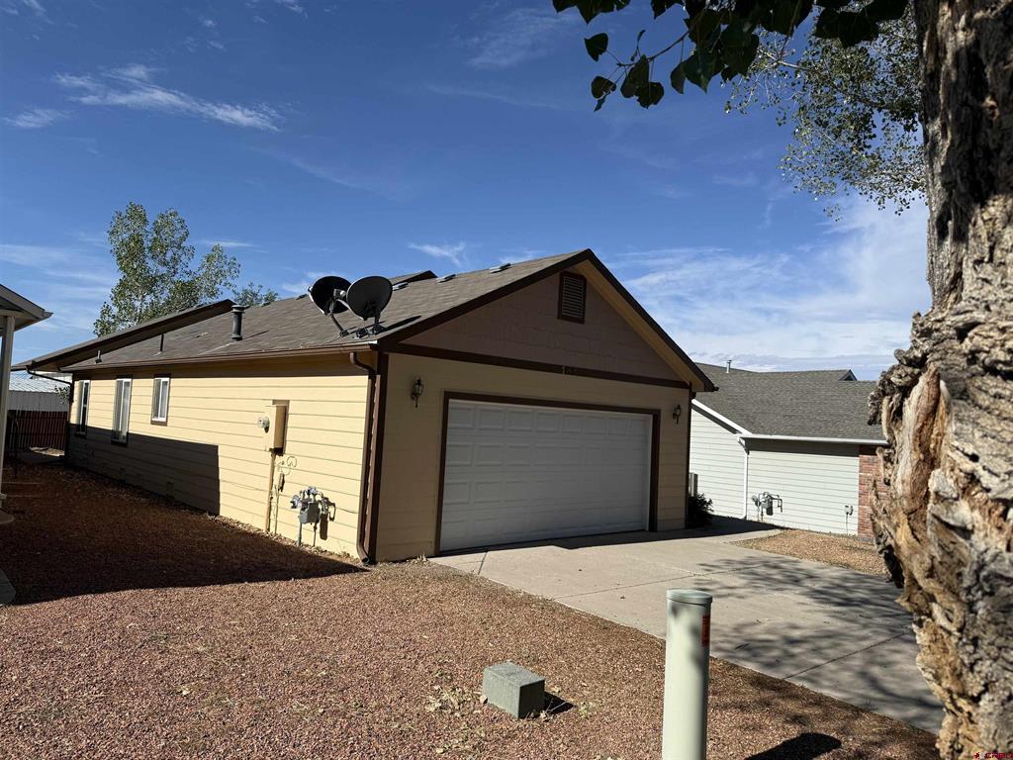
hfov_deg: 71.6
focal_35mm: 24
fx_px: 702
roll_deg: -3.6
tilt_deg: +3.5
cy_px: 380
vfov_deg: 56.8
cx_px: 506
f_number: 1.78
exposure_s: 1/6711
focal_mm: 6.76
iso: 80
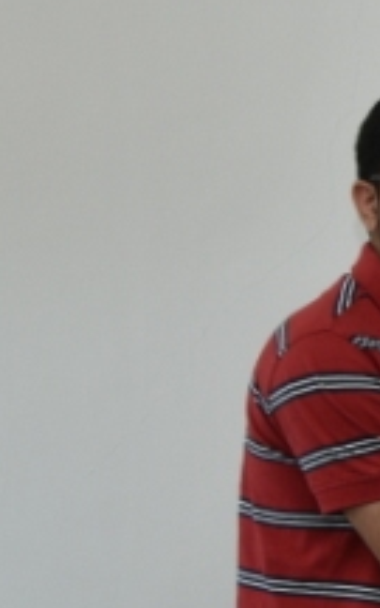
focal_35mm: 145
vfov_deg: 14.3
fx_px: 2403
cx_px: 1326
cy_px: 545
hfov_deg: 7.4
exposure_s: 1/125
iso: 400
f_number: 5.6
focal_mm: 20
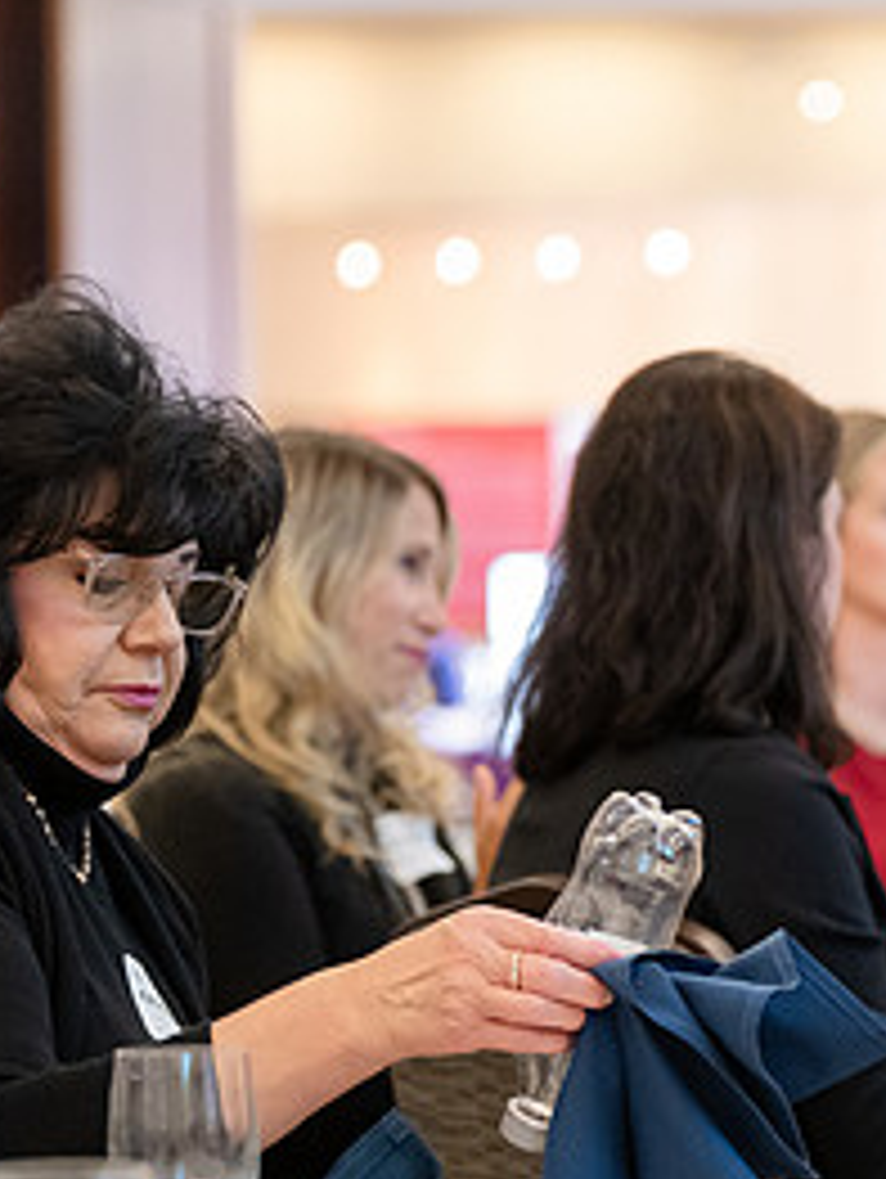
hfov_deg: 7.5
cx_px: 1021
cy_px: 772
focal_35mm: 198
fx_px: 6746
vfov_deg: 10.0
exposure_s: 1/320
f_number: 2.8
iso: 3200
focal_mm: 90
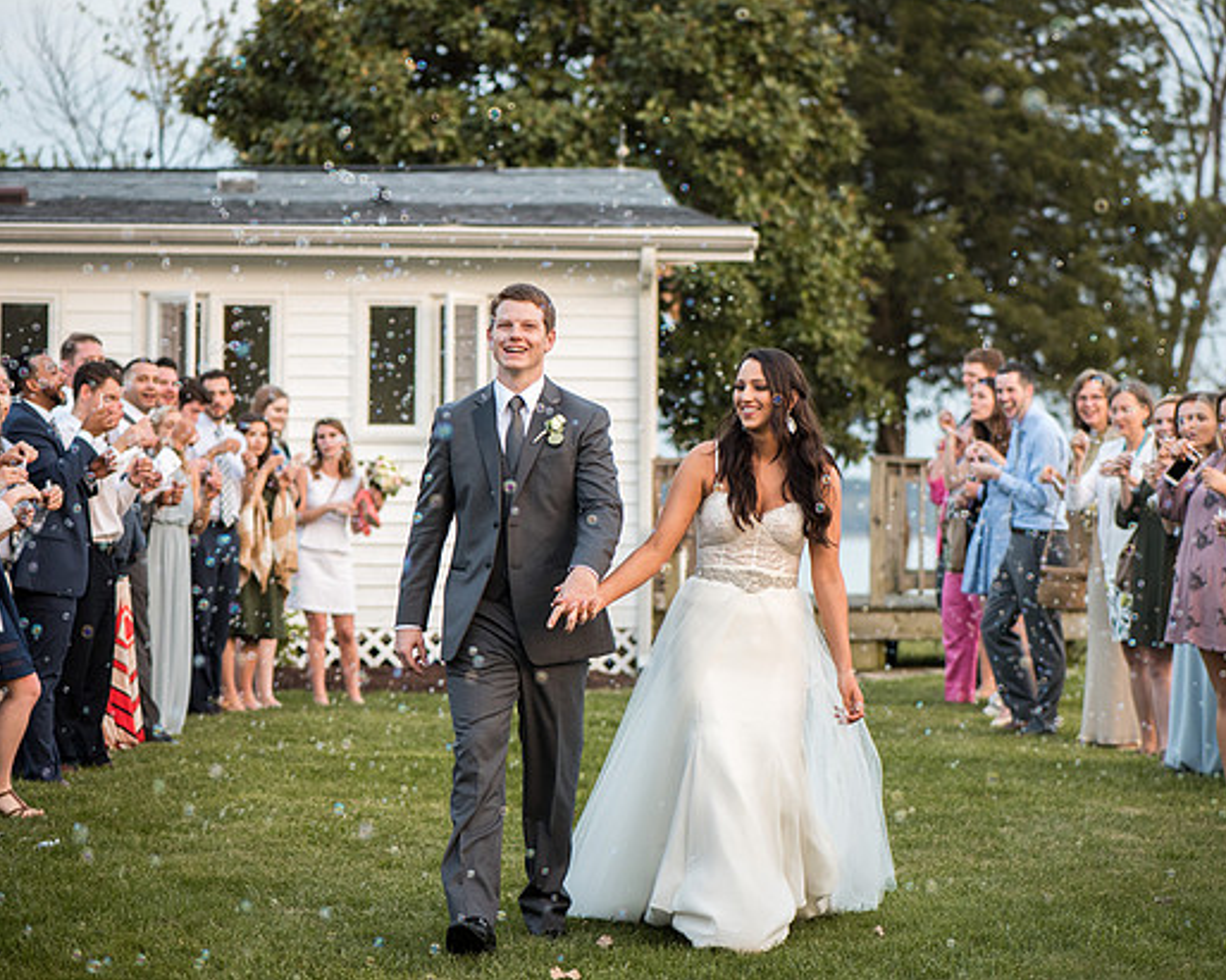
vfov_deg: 13.0
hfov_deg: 16.2
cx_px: 698
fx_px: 4317
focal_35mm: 119
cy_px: 489
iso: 1400
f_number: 3.5
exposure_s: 1/160
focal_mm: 105
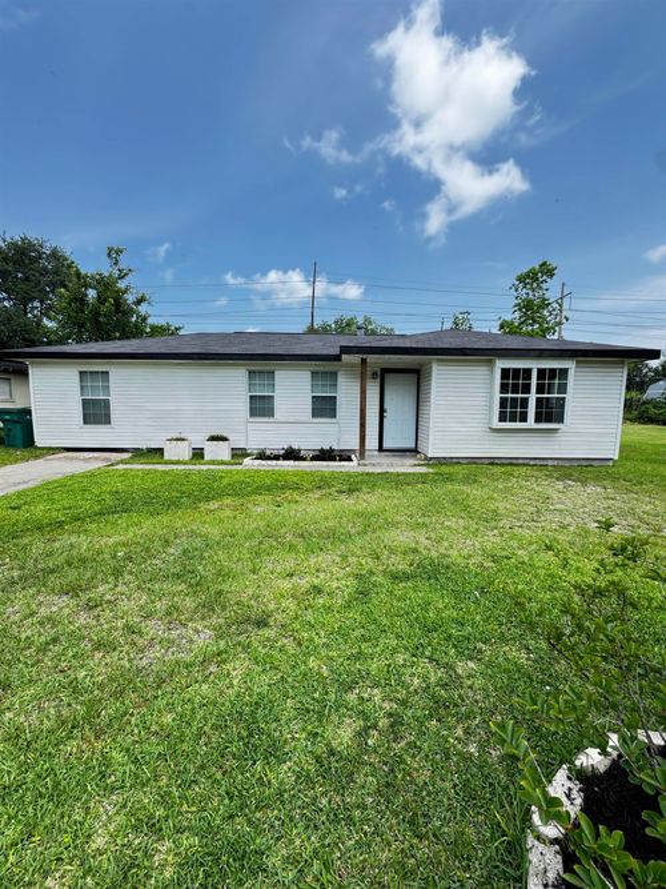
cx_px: 333
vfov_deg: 102.1
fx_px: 359
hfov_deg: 85.7
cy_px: 444
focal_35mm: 14
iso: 40
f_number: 2.2
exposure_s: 1/359
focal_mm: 2.22
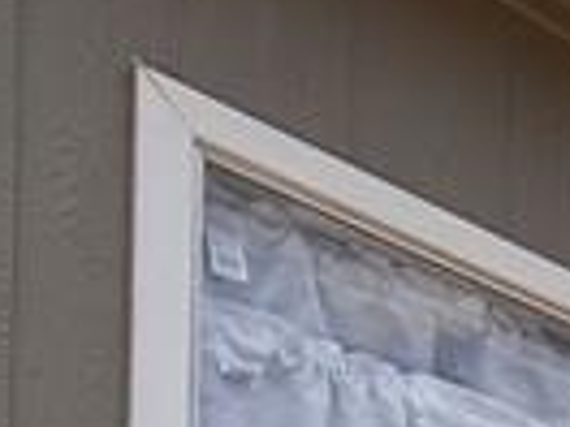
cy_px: 1143
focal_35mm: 109
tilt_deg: +2.4
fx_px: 1795
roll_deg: -0.5
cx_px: 1840
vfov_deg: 10.7
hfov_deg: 10.4
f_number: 2.2
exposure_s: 1/1795
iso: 50
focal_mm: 2.22
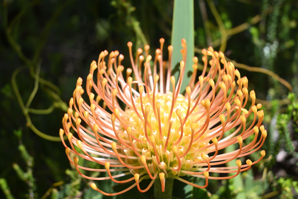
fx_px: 621
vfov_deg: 18.2
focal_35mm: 75
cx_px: 149
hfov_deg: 27.0
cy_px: 100
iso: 100
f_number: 6.3
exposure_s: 1/250
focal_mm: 50
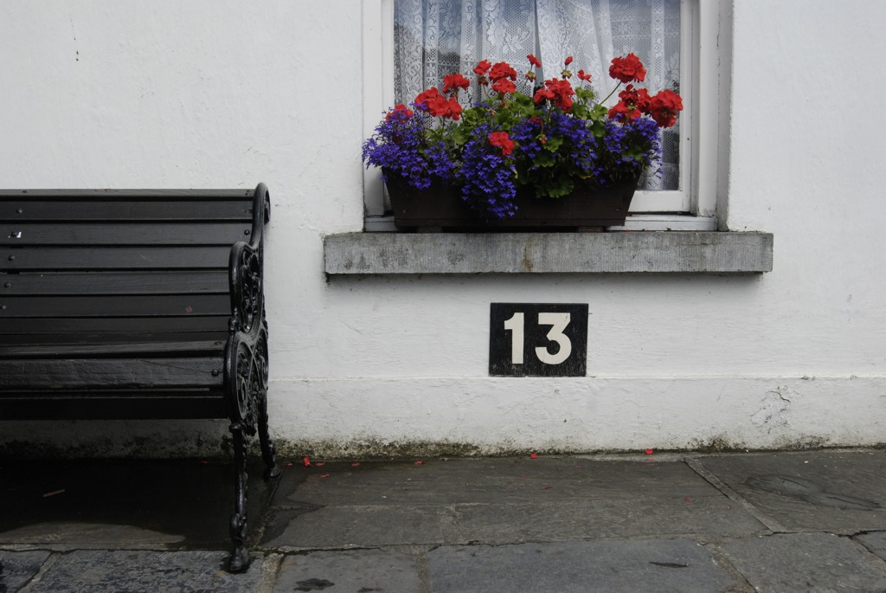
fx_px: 850
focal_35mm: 34
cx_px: 443
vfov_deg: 38.4
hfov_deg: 55.1
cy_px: 296
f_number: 9
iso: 500
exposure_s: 1/320
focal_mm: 23
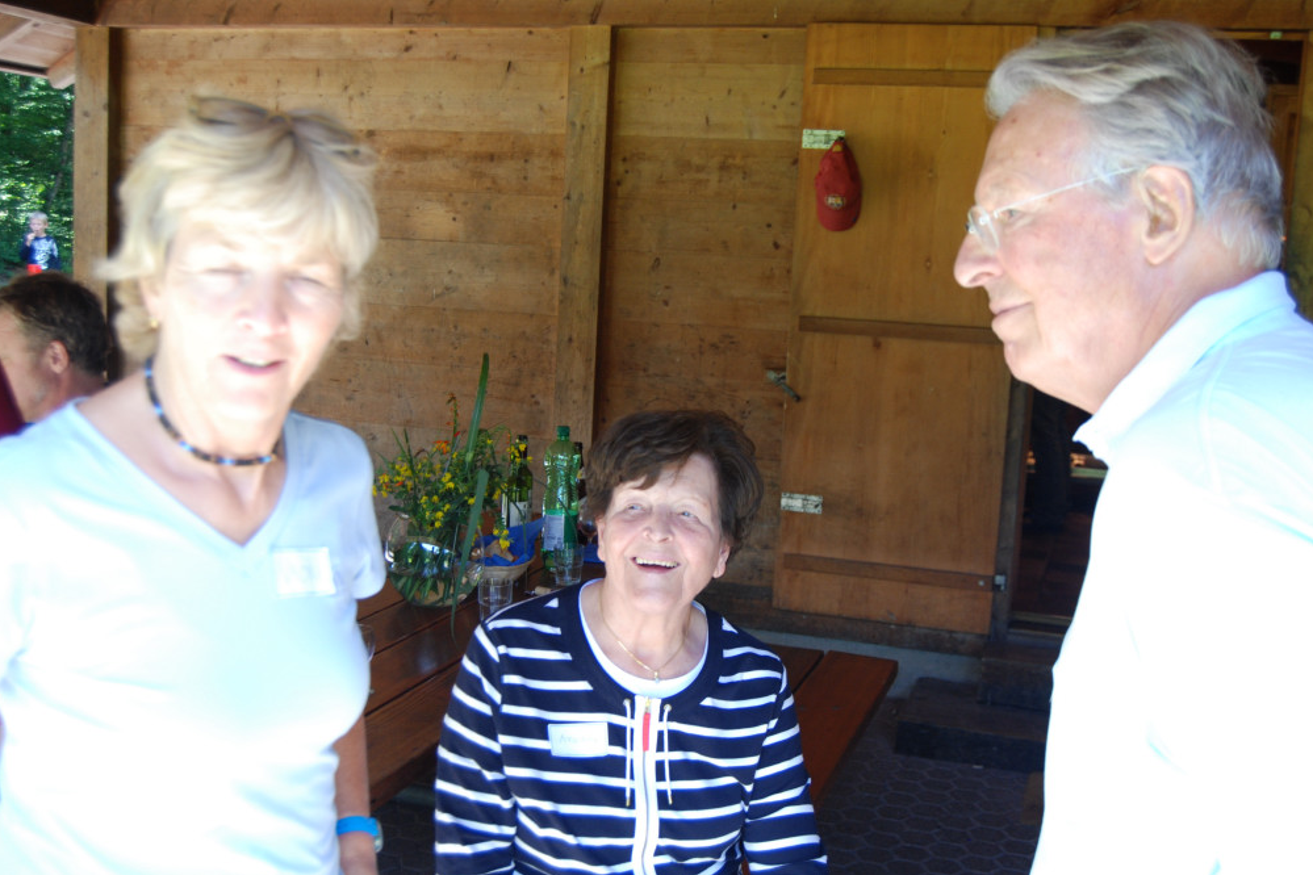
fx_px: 1459
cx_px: 656
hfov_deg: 48.5
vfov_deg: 33.4
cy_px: 429
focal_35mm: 40
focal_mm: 26
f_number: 4
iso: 400
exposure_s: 1/100
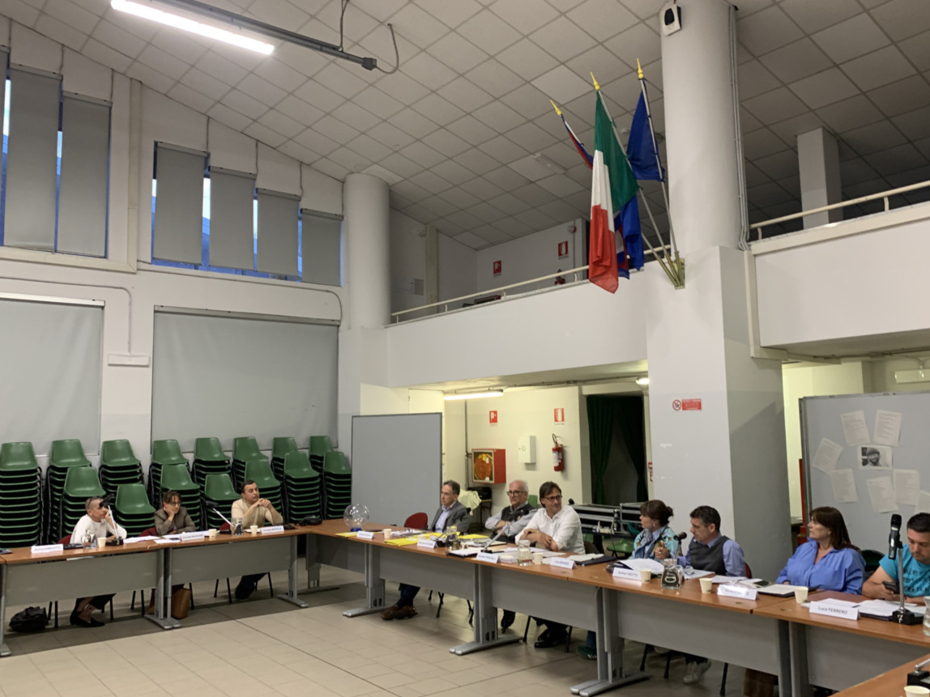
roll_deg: +1.5
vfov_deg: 48.2
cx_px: 472
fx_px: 779
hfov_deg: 61.7
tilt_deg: +5.9
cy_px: 351
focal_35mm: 29
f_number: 1.8
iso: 160
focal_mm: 4.25
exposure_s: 1/50
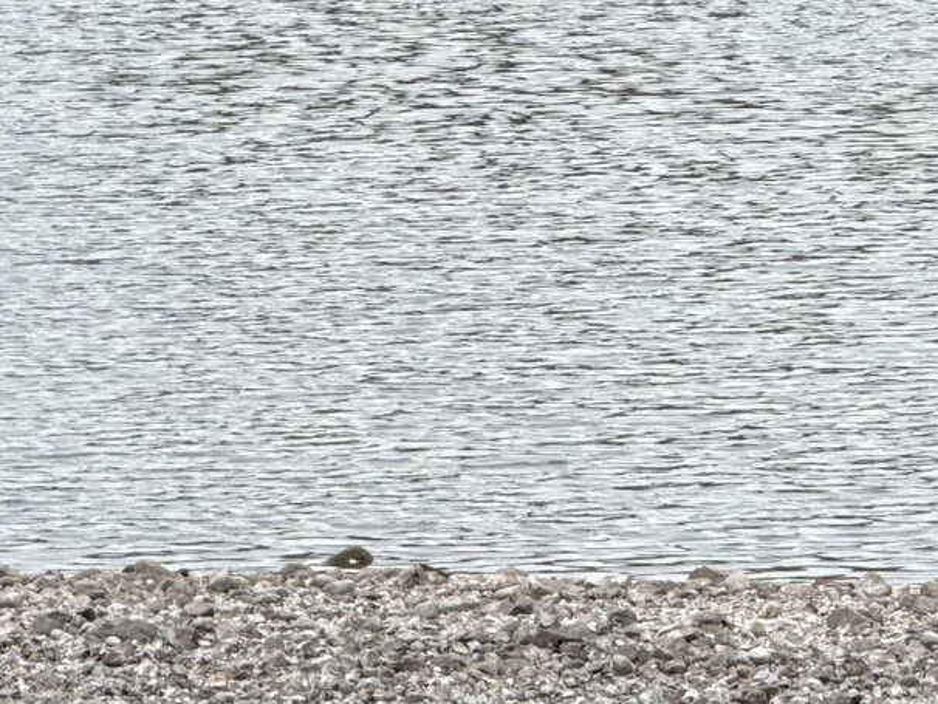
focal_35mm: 396
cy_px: -176
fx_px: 10735
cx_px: 793
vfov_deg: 3.7
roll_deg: -0.2
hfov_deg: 5.0
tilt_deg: -2.6
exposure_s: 1/363
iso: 50
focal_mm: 15.66
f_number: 2.8
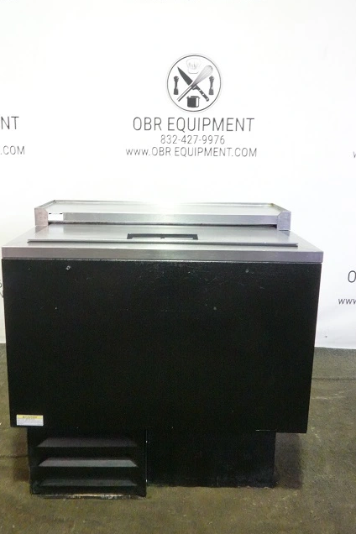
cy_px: 264
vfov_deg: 57.2
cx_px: 161
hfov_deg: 39.9
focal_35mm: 33
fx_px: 489
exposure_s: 1/13
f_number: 11
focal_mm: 11.29
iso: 3200
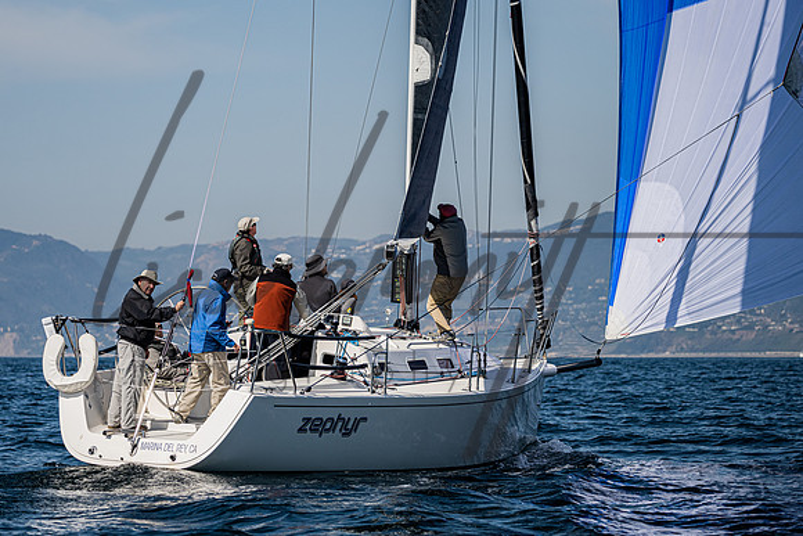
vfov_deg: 7.9
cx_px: 309
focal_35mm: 173
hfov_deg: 11.9
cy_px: 257
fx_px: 3866
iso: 400
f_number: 4.8
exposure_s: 1/6400
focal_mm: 140
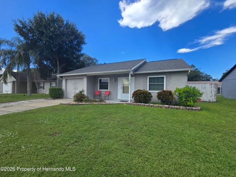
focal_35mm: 13
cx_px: 118
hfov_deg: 106.2
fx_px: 89
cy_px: 88
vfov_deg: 89.9
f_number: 2.2
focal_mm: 2.2
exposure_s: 1/1468
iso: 50
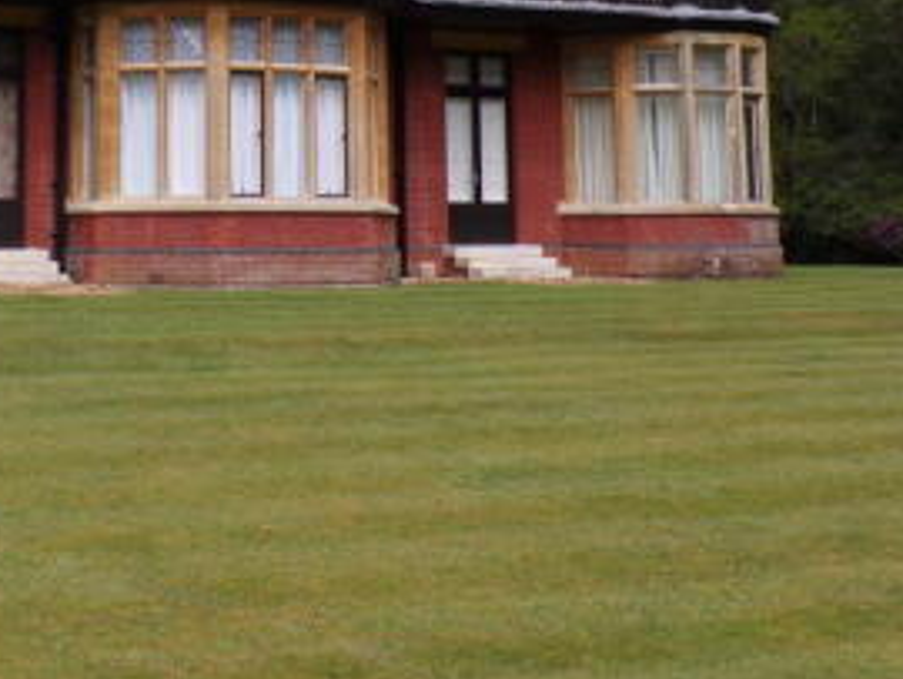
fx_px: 1802
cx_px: 122
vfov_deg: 20.5
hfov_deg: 27.3
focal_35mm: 69
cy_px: -28
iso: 80
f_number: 4.6
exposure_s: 1/450
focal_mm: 5.8
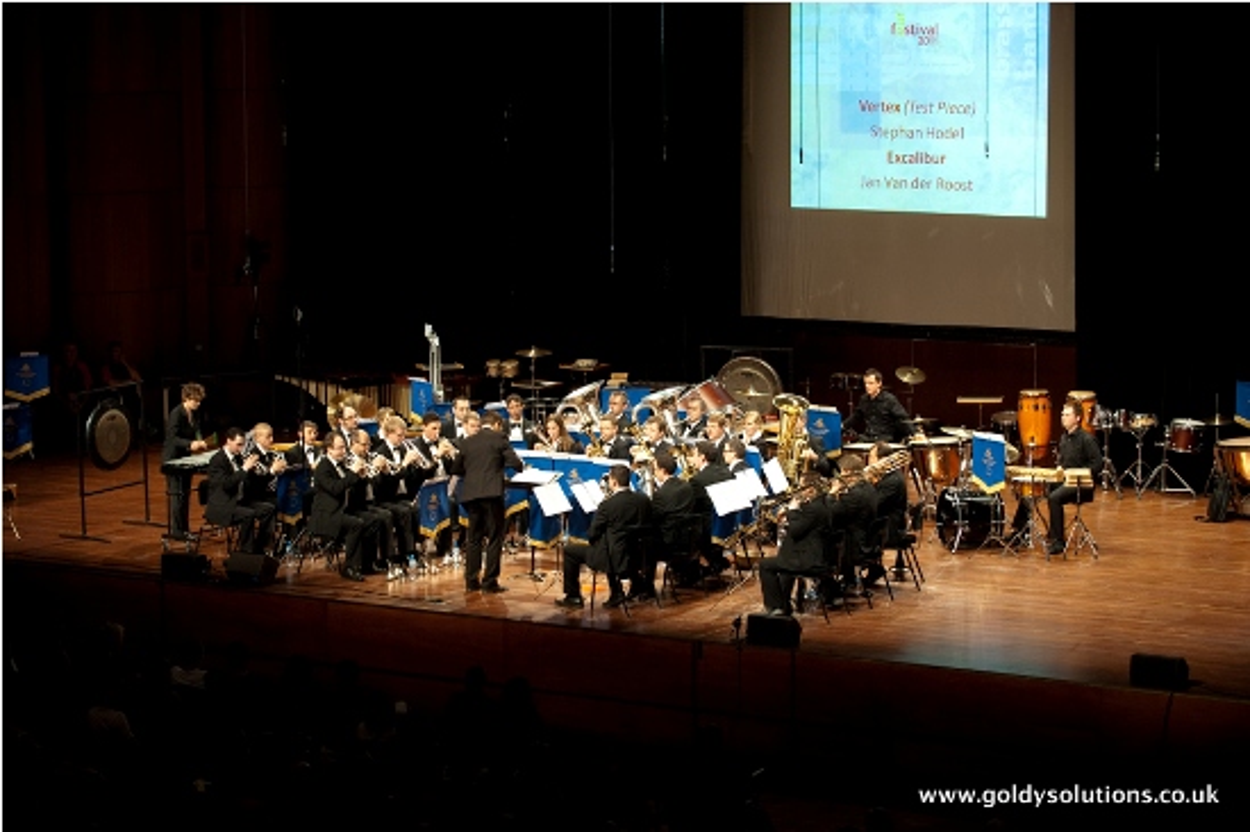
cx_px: 625
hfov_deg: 20.8
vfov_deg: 13.9
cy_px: 416
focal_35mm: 98
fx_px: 3401
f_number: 3.5
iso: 640
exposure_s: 1/40
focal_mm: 98
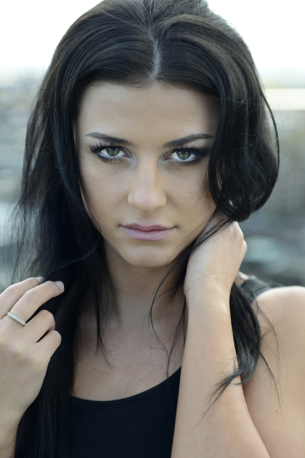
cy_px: 229
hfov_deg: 17.7
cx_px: 152
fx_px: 978
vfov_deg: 26.3
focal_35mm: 77
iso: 100
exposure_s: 1/200
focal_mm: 70
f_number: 3.2
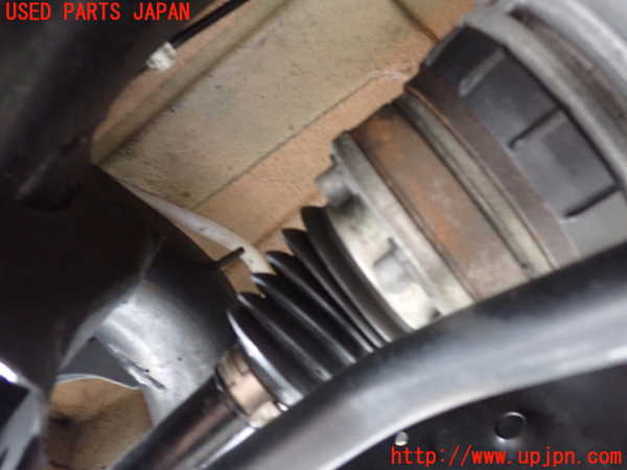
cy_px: 235
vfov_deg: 46.8
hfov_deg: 60.0
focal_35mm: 30
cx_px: 314
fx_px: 543
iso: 800
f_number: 2.3
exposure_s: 1/25
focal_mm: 5.4
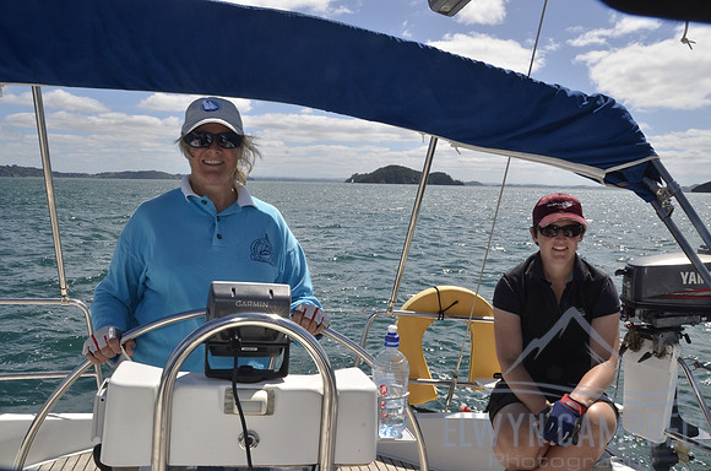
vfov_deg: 47.7
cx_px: 356
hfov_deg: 67.5
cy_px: 236
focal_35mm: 27
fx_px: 532
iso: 200
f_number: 22
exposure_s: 1/125
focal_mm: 18
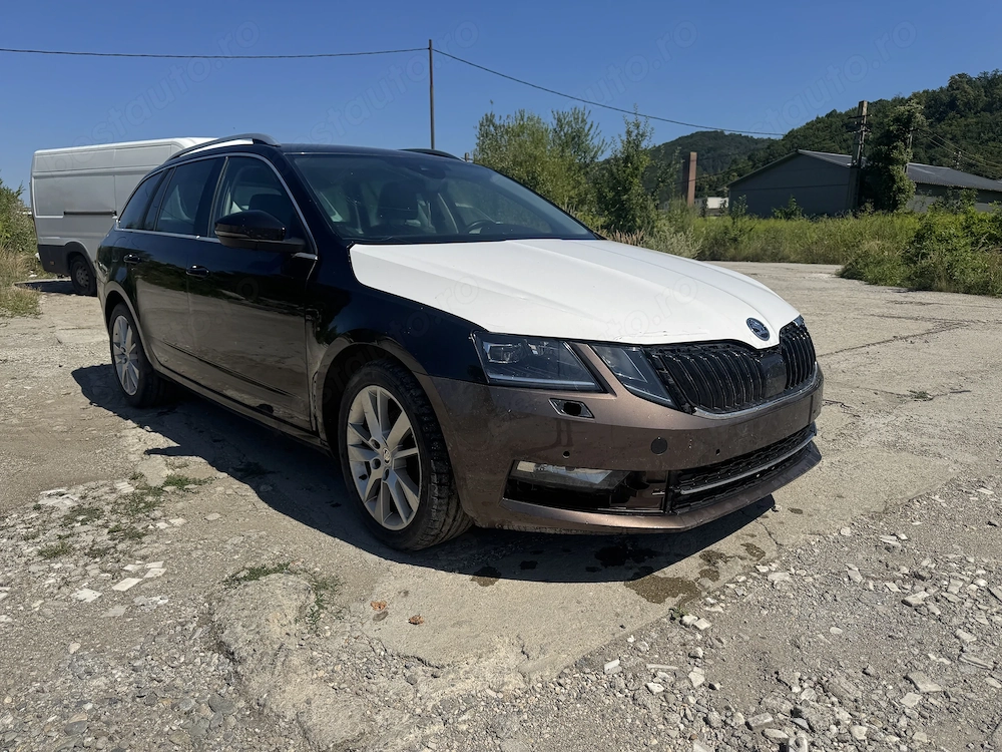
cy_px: 376
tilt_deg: -11.2
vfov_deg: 56.8
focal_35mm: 24
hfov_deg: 71.6
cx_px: 501
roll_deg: +0.4
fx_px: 695
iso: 80
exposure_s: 1/9009
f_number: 1.78
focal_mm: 6.76
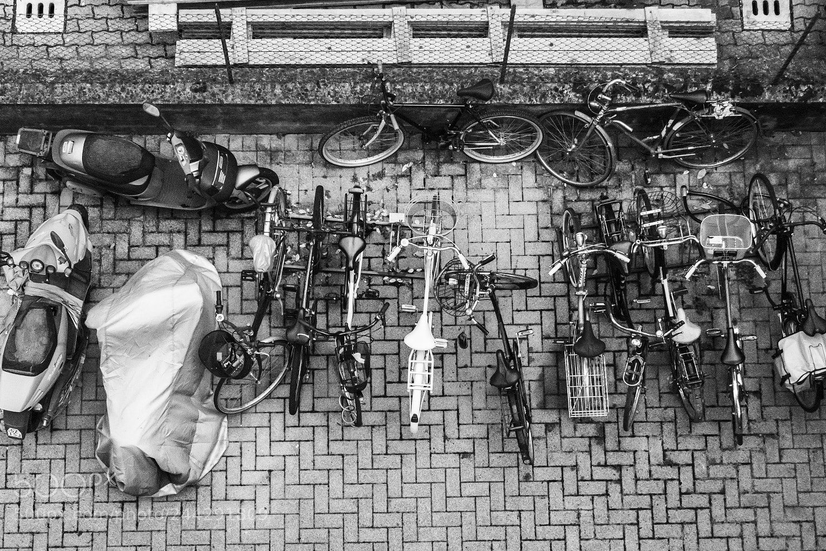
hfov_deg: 31.4
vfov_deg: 21.2
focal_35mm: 64
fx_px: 1468
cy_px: 264
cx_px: 420
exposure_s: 1/30
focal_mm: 40
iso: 3200
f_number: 5.6
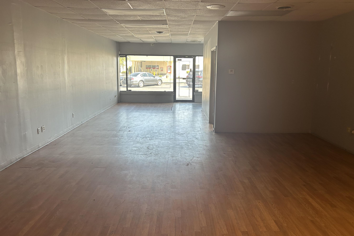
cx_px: 177
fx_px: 275
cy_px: 109
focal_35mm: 28
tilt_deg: -8.7
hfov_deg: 65.5
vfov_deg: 46.4
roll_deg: +0.0
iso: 64
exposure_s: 1/120
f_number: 1.5
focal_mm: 5.7
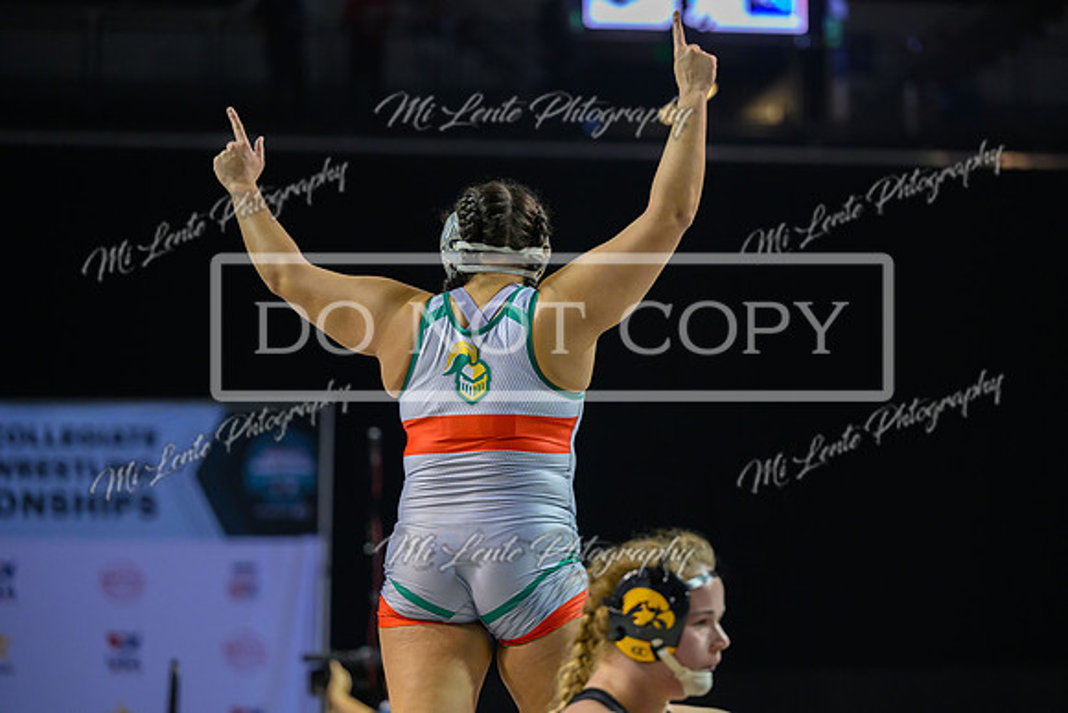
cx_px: 549
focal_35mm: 128
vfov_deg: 10.7
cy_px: 360
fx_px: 3810
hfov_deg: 16.0
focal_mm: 125
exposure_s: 1/800
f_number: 2.8
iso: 3200
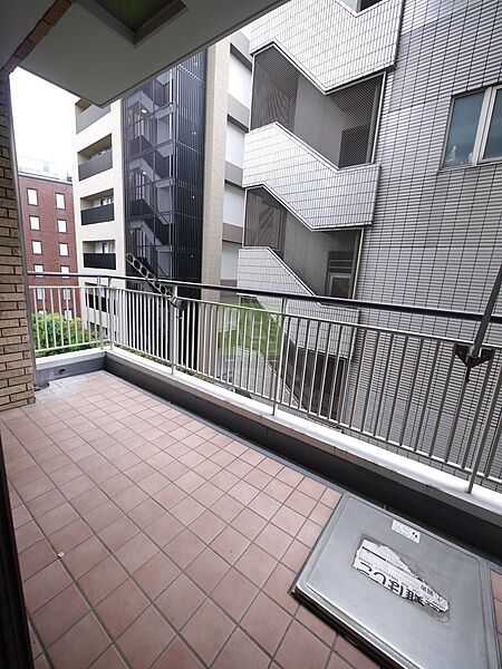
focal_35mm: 14
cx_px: 251
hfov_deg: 85.7
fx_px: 271
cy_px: 334
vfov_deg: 102.1
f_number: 4
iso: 400
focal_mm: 7
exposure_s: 1/60
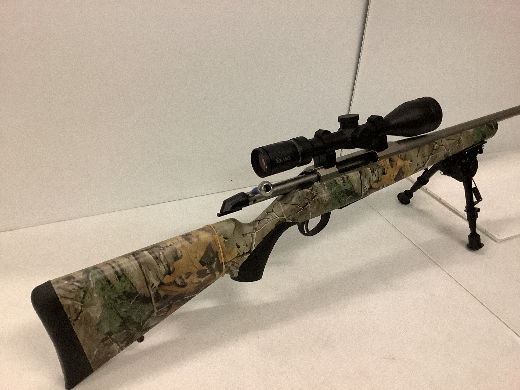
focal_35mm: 31
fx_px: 466
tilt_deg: -30.8
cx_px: 260
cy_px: 195
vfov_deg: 45.4
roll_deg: -8.2
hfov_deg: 58.4
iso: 250
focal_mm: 3.3
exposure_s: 1/50
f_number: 2.4
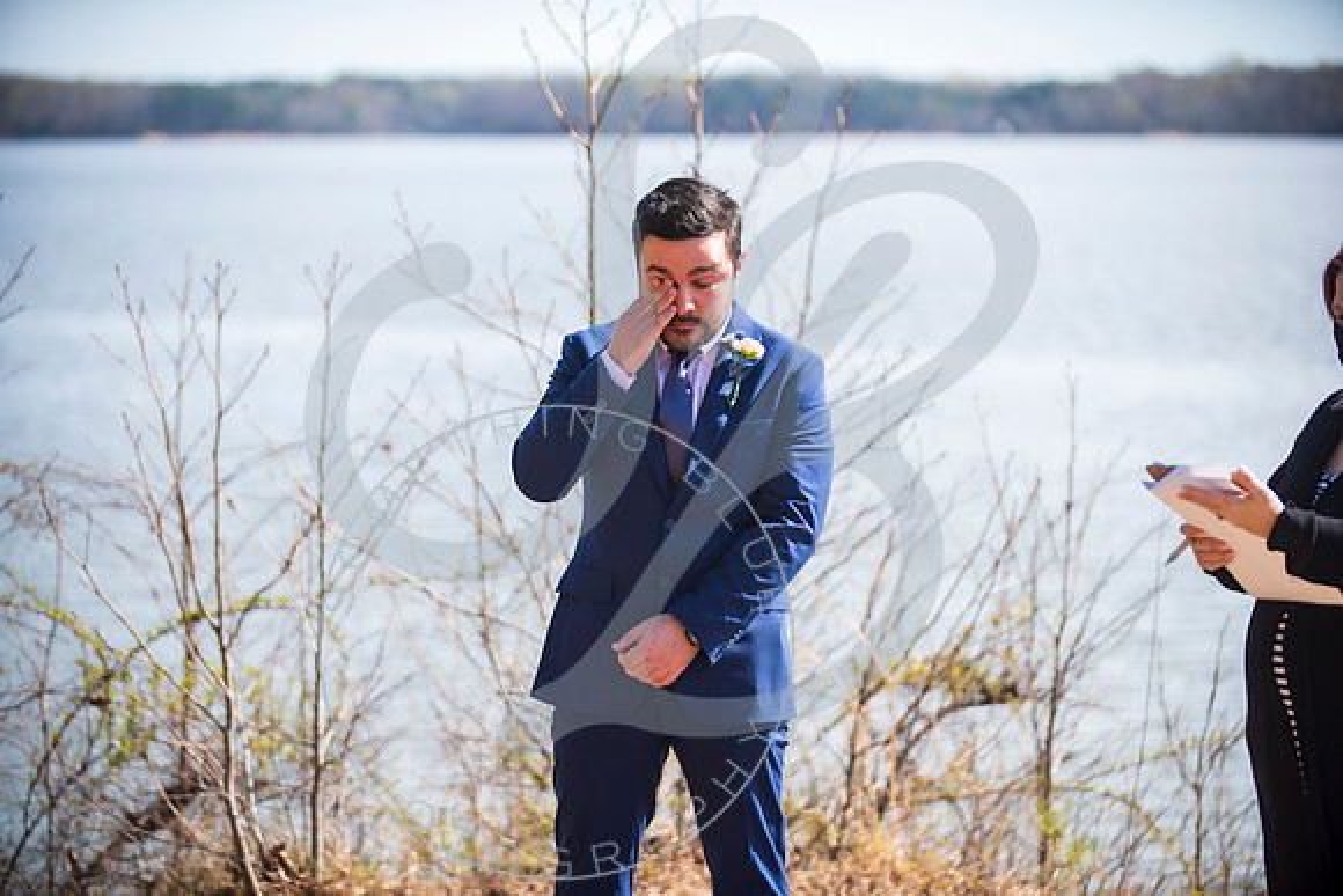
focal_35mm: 110
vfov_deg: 12.5
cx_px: 672
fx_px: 4104
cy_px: 448
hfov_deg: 18.6
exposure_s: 1/640
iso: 100
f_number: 2.8
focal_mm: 110
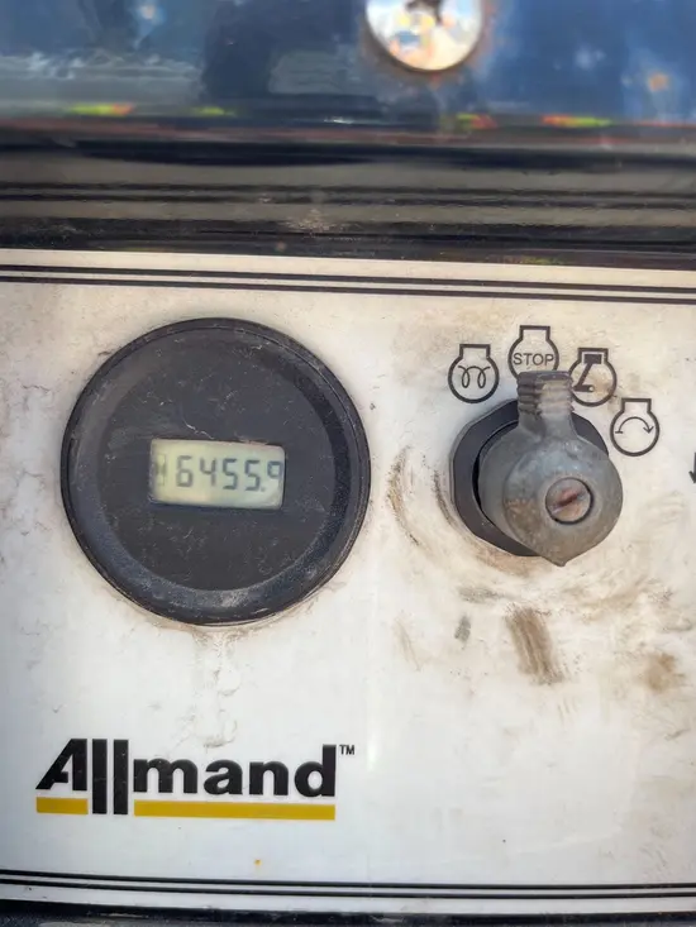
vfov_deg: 67.3
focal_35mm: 26
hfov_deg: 53.1
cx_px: 348
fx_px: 697
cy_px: 464
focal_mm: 5.1
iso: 50
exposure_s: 1/705
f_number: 1.6
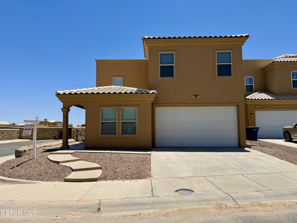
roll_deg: +0.4
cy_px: 112
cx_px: 148
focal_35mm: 24
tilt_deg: +5.8
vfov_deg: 56.8
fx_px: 206
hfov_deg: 71.6
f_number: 1.78
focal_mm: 6.76
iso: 80
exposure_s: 1/7353
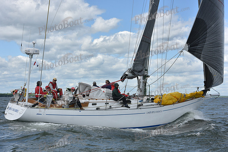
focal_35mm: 70
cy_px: 76
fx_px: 443
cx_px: 114
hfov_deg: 28.8
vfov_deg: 19.5
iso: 320
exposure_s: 1/1250
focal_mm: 70
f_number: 8
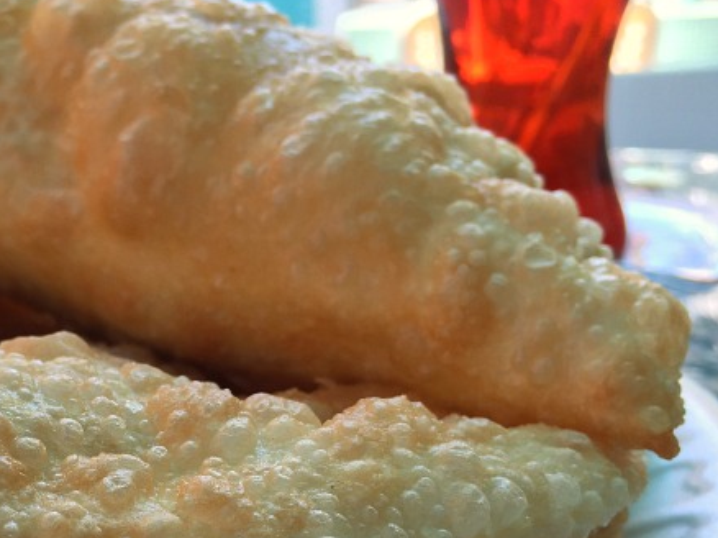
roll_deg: +1.7
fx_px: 1099
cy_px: 443
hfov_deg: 35.3
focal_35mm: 53
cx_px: 169
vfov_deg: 26.9
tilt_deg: -23.9
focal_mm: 4.15
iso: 25
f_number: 2.2
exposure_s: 1/100
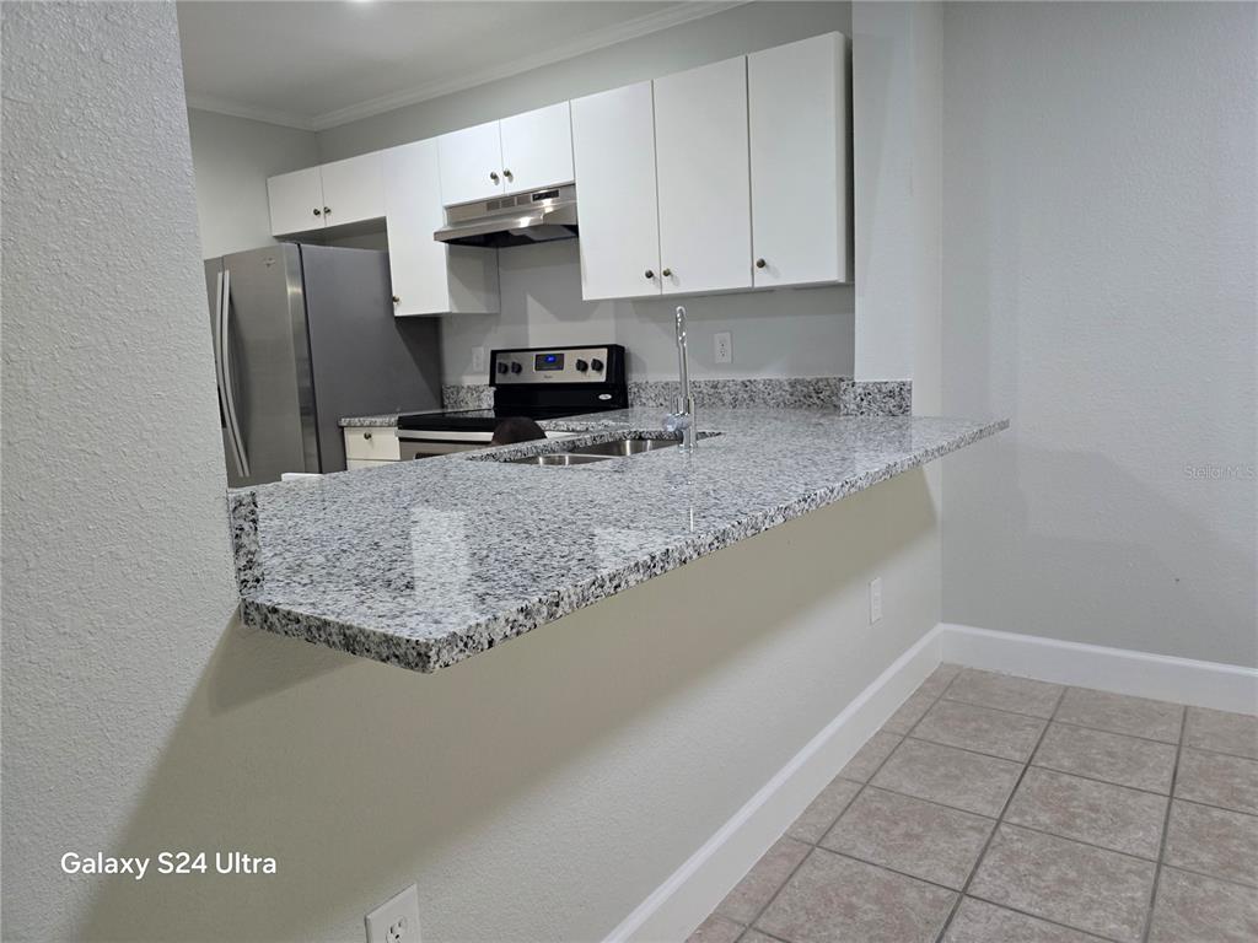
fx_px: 836
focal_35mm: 23
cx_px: 629
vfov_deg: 58.9
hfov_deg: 73.9
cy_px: 472
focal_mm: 6.3
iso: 500
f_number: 1.7
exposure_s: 1/120
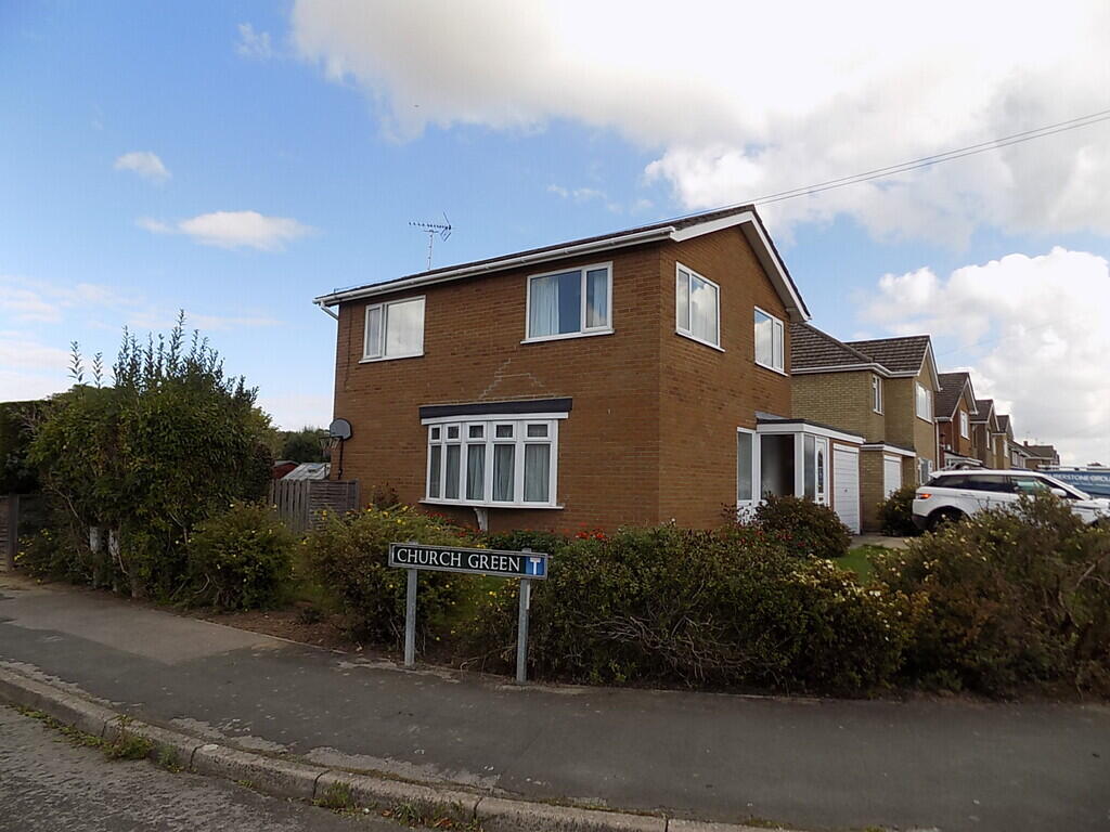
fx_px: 738
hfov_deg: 73.9
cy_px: 416
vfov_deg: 58.9
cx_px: 555
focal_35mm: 23
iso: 80
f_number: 3.1
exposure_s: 1/500
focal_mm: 4
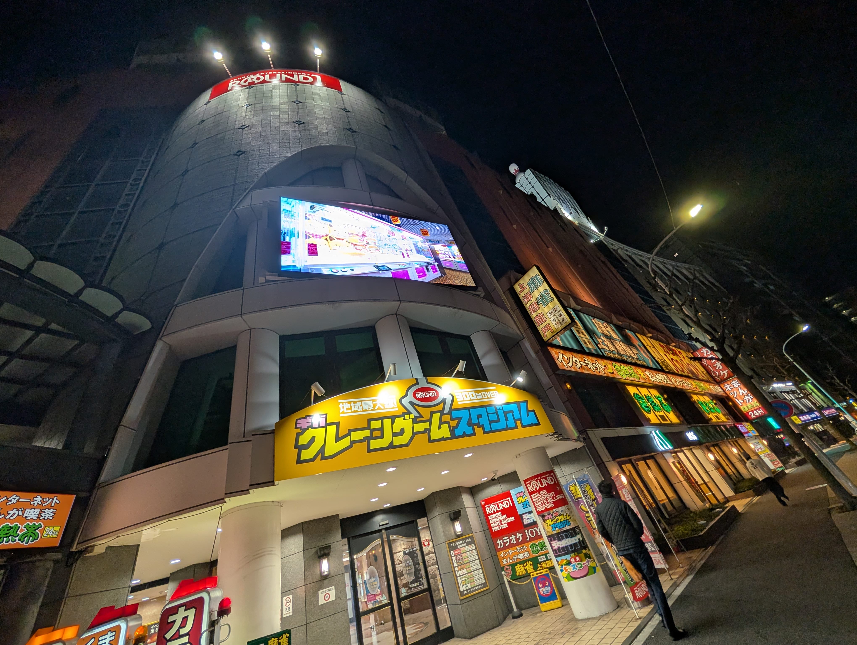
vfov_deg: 94.6
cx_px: 428
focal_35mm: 12
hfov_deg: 110.5
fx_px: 298
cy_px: 322
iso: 68
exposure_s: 1/120
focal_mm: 2.02
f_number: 1.7
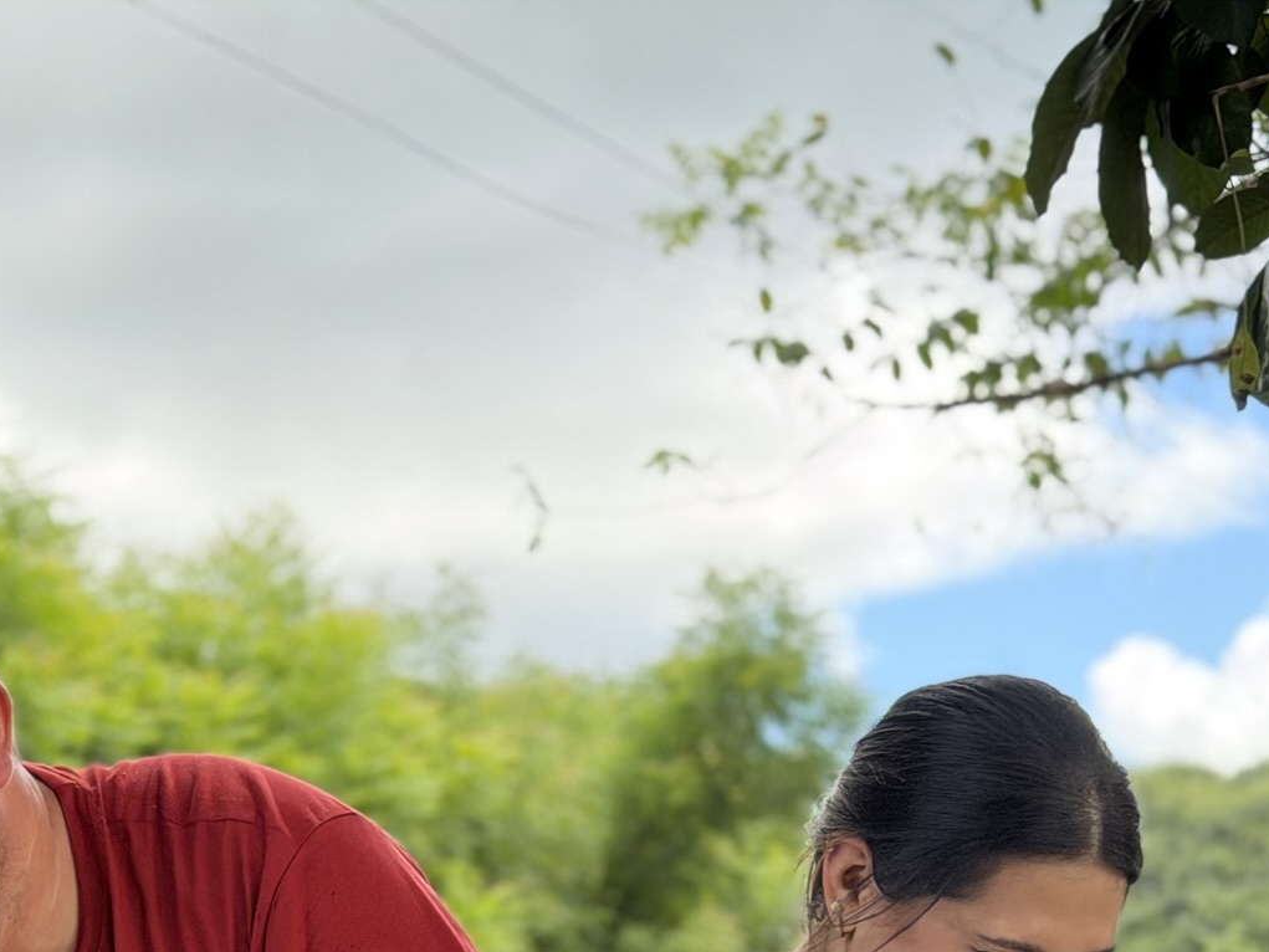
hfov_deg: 20.3
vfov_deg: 15.5
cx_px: 42
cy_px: 931
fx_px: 3446
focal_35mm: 94
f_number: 1.78
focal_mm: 6.76
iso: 64
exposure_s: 1/499
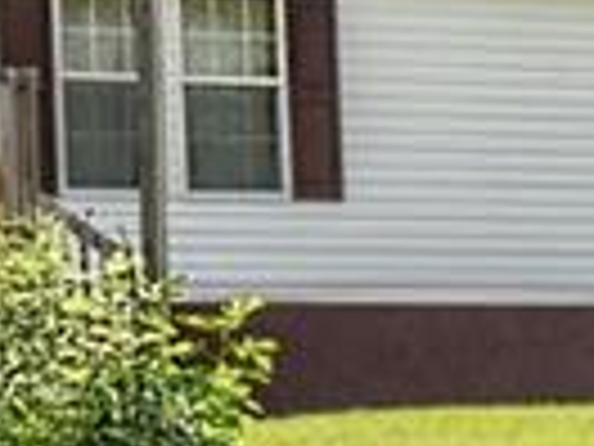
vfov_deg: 5.2
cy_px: 408
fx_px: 4873
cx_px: 810
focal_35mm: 284
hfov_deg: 6.9
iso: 1250
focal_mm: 38
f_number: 11
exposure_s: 1/500
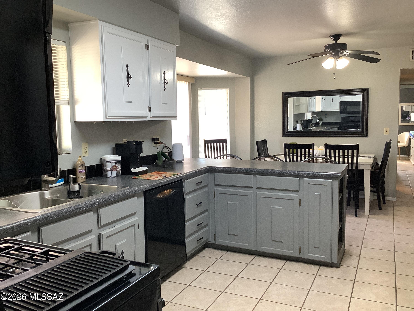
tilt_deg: -6.2
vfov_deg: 45.4
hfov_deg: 58.4
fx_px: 371
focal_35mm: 31
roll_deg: +1.1
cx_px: 207
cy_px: 156
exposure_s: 1/60
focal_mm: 3.3
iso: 160
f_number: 2.4
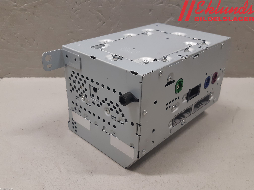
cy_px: 95
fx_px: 191
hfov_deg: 67.3
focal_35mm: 26
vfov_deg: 53.1
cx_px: 127
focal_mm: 3.93
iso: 125
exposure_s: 1/50
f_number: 1.7
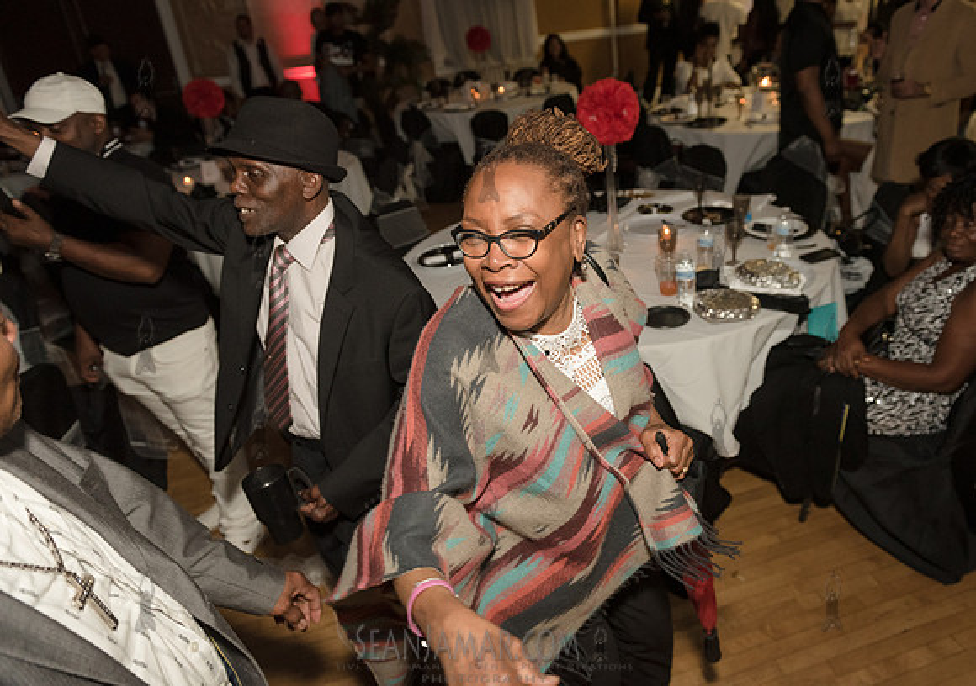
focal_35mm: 27
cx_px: 557
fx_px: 744
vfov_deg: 49.5
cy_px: 314
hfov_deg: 66.2
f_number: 3.5
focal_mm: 24
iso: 2000
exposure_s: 1/320
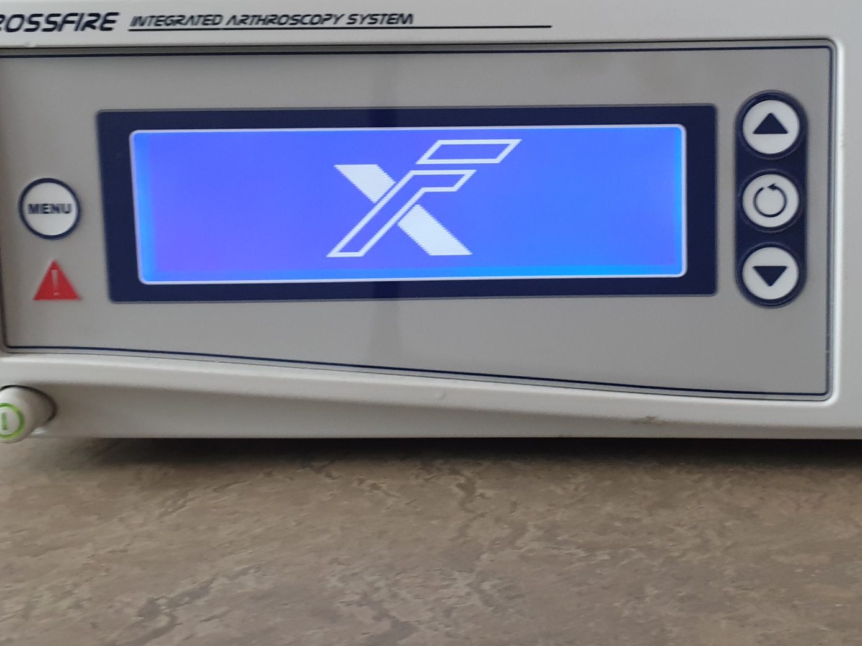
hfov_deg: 39.1
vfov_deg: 29.7
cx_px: 596
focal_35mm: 48
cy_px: 150
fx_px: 1195
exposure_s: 1/50
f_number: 2.4
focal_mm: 4.3
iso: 160
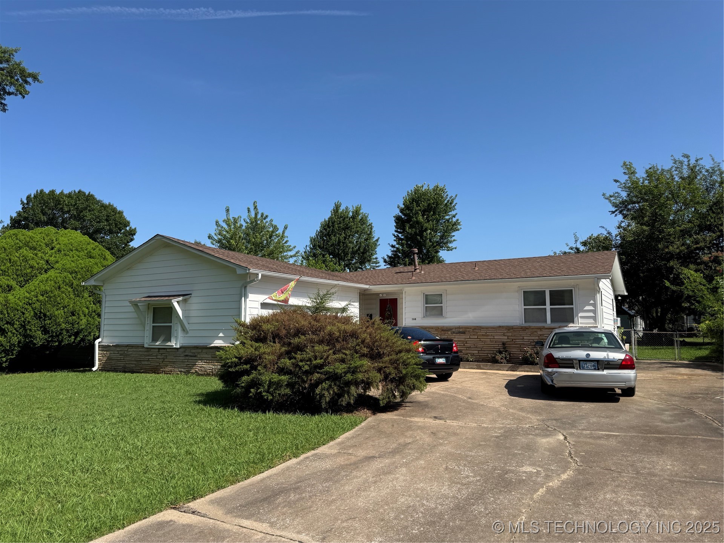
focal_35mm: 24
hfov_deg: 71.6
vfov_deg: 56.8
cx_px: 362
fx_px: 502
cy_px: 272
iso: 80
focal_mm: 6.76
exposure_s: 1/4608
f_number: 1.78
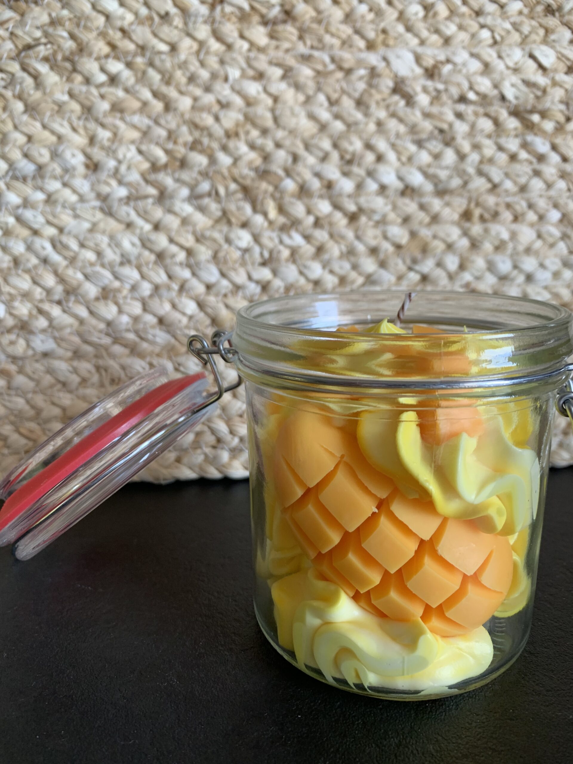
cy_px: 382
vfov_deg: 67.3
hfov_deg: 53.1
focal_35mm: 26
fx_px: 574
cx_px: 286
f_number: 1.8
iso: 50
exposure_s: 1/121
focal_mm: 4.25
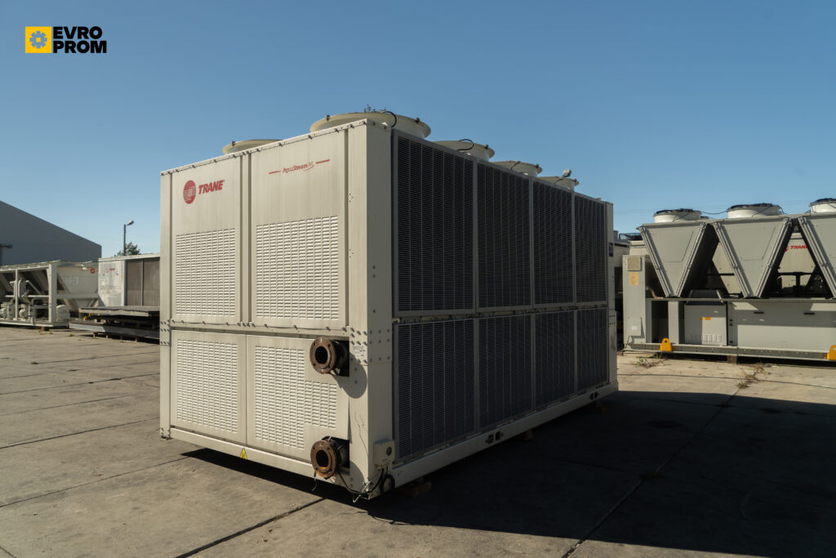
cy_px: 279
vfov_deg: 53.1
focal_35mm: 24
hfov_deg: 73.7
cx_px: 418
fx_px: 557
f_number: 9
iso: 100
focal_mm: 24
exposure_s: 1/125
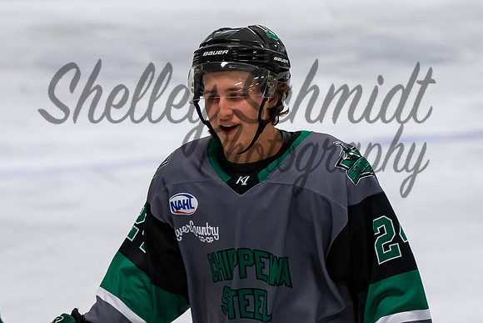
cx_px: 245
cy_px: 139
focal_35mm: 352
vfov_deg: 3.9
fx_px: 4726
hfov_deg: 5.9
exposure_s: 1/800
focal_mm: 135
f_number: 3.5
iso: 2800
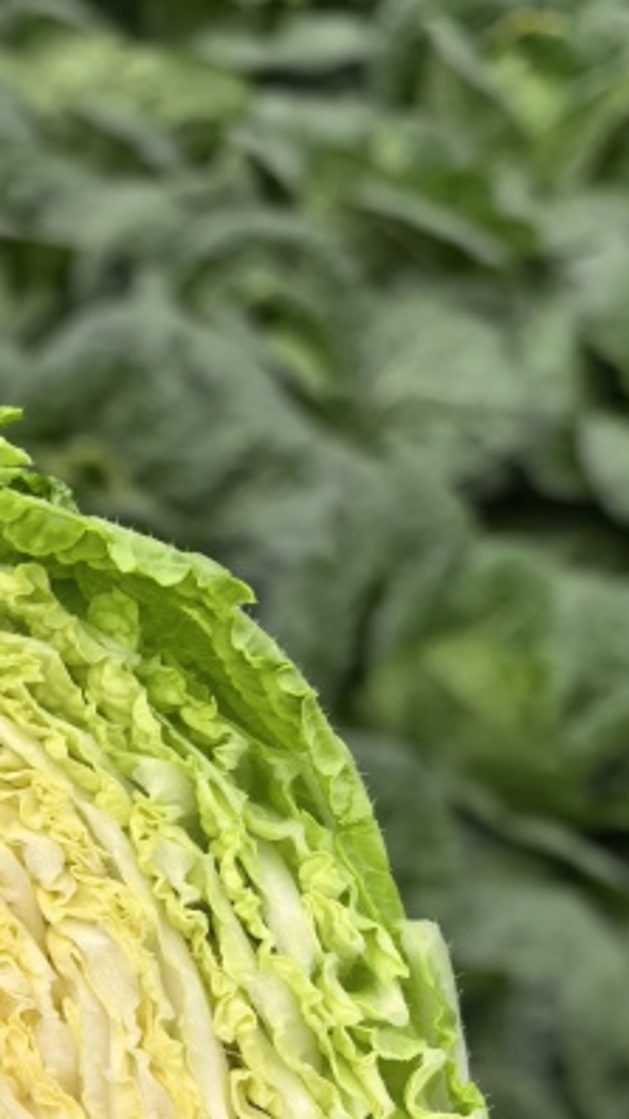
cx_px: -231
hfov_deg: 14.5
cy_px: 960
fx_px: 2345
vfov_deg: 26.2
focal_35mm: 79
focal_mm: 8.5
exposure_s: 1/3876
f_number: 2
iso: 400
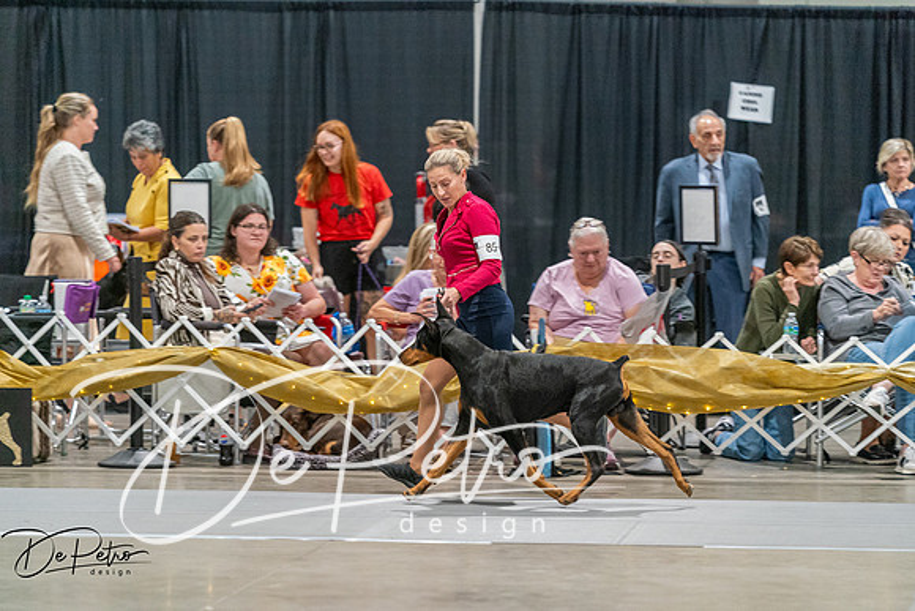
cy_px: 306
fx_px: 5084
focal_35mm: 200
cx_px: 458
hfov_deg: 10.3
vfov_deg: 6.9
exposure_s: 1/250
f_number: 2.8
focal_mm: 200
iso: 6400
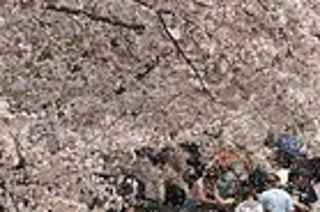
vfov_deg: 1.8
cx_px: 477
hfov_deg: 2.8
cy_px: 221
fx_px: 6606
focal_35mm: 745
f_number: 6.3
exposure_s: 1/640
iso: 100
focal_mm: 135
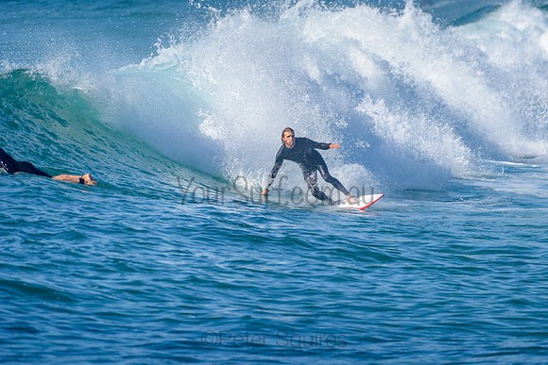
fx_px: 9330
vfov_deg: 2.2
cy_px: 151
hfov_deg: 3.4
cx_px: 336
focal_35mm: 613
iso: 160
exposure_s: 1/2000
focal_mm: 500
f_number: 5.6
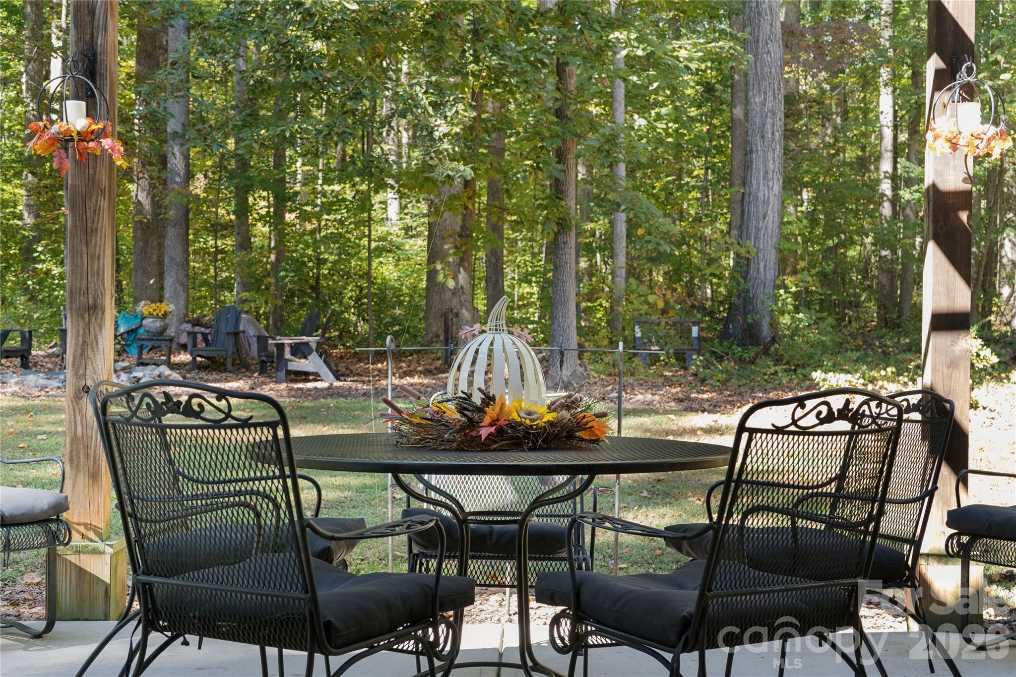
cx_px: 508
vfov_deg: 28.6
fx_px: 1326
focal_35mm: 47
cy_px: 338
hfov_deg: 41.9
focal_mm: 47
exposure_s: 1/100
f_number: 8
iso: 1600
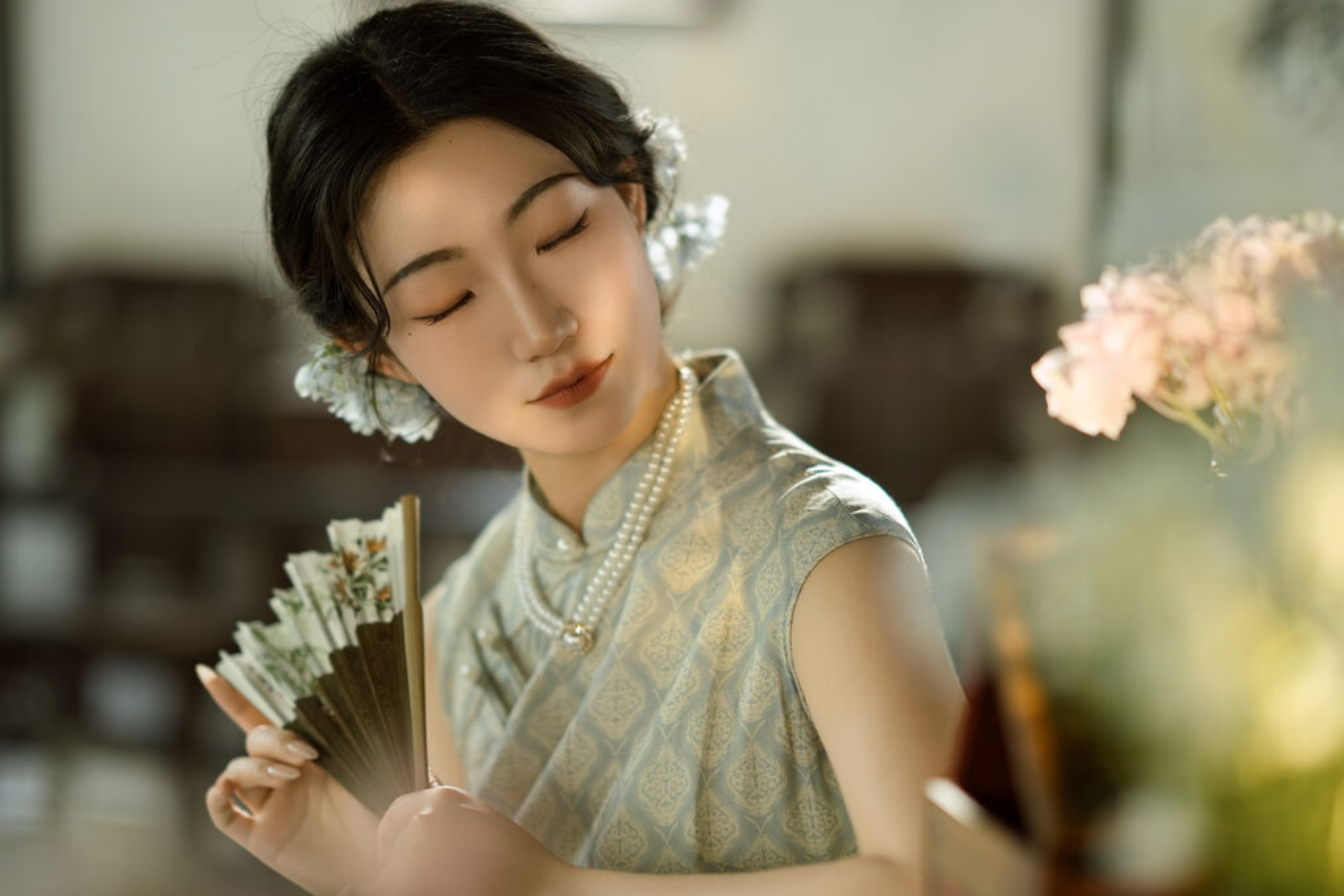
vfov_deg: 13.7
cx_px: 719
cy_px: 469
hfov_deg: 20.4
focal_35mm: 100
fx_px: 3733
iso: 200
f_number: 1.4
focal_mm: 85
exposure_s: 1/125
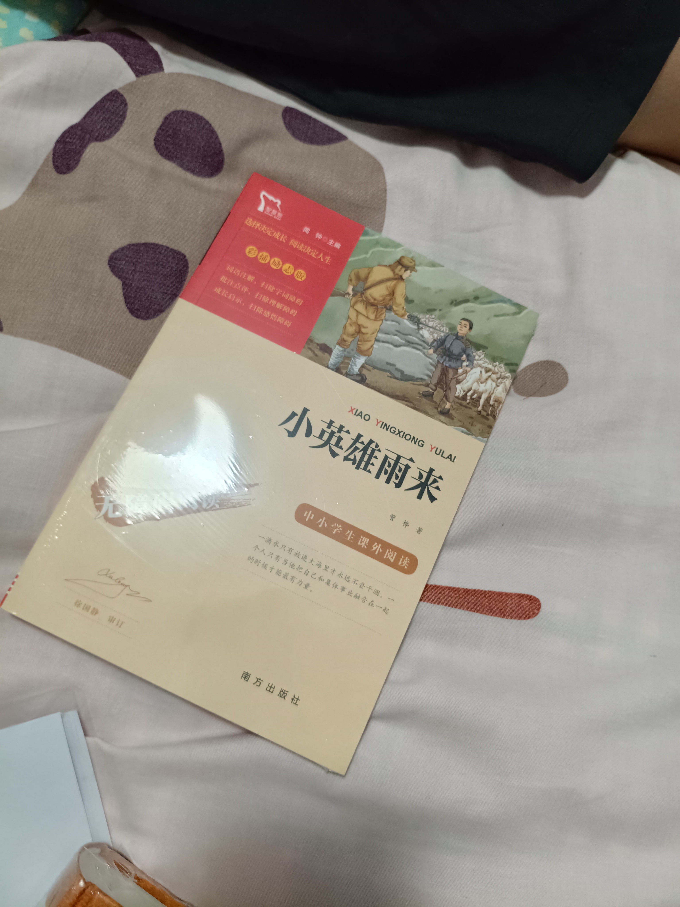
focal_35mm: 26
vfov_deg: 67.3
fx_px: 681
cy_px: 454
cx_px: 340
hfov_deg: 53.1
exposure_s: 1/50.1
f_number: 1.59
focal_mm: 4.94
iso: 431
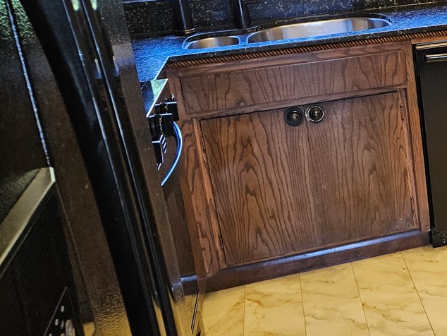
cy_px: 98
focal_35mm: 58
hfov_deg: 28.8
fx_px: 749
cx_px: 534
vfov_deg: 25.0
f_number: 1.8
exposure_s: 1/120
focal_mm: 5.4
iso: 200
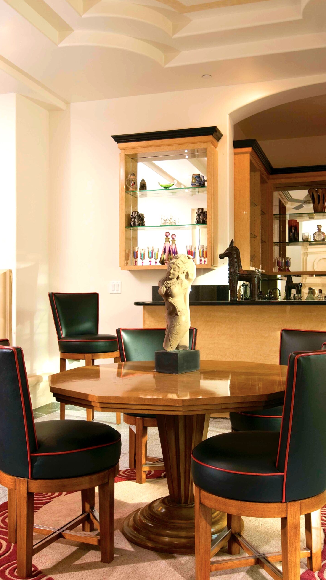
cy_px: 288
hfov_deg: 31.2
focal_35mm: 38
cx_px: 171
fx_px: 584
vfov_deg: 52.8
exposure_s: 1/40
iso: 200
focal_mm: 24
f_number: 8
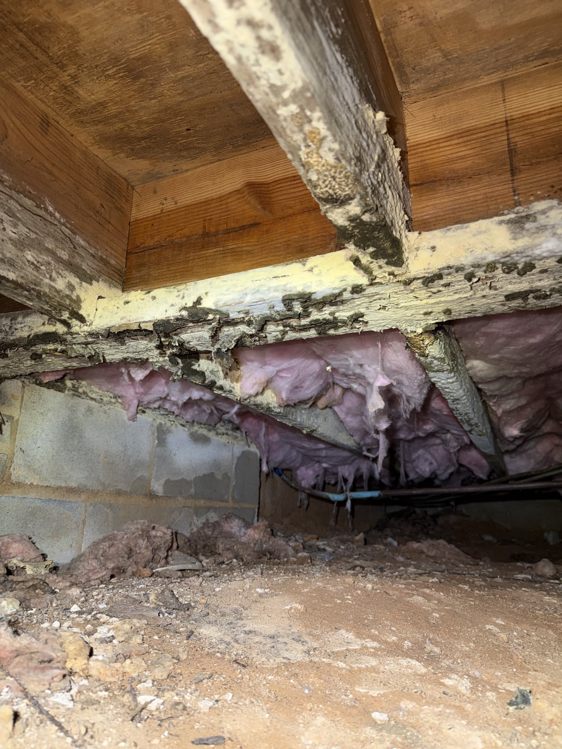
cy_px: 374
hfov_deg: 56.8
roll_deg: -2.0
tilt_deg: +15.0
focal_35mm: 24
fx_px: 520
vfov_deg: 71.6
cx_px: 281
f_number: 1.78
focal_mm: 6.76
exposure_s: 1/17
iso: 80
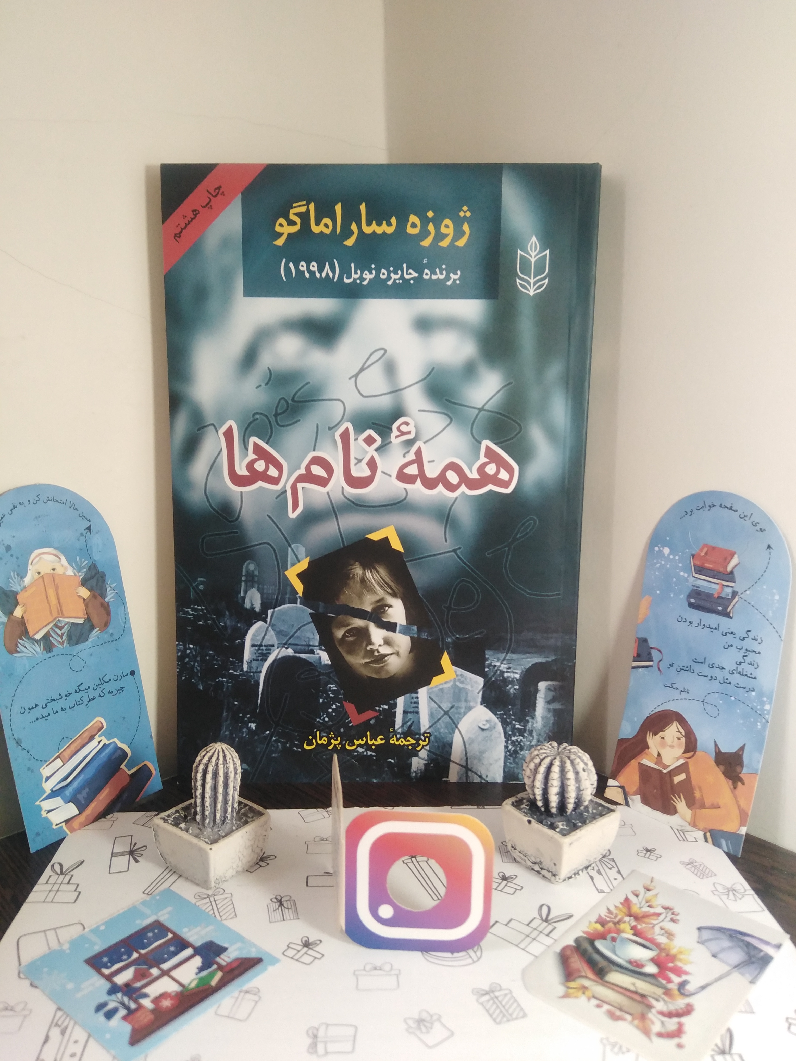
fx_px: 797
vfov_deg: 67.3
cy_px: 530
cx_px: 398
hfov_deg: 53.1
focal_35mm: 26
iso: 236
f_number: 1.8
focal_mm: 3.59
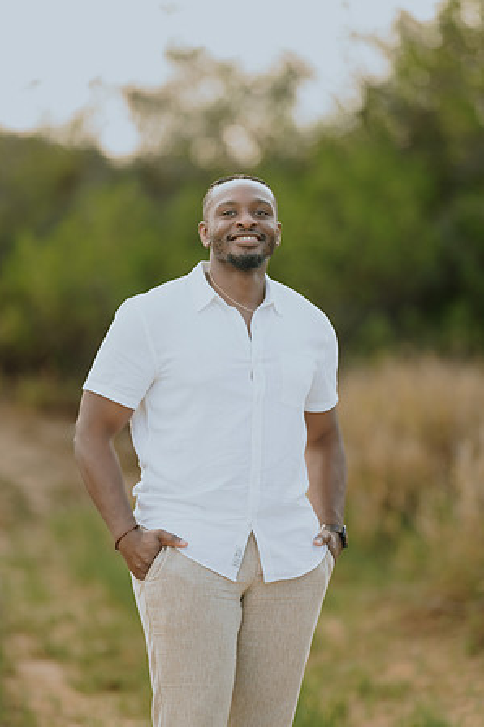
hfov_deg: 10.1
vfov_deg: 15.1
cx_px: 242
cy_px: 364
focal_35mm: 136
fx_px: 2742
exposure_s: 1/320
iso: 50
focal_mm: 135
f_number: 1.8
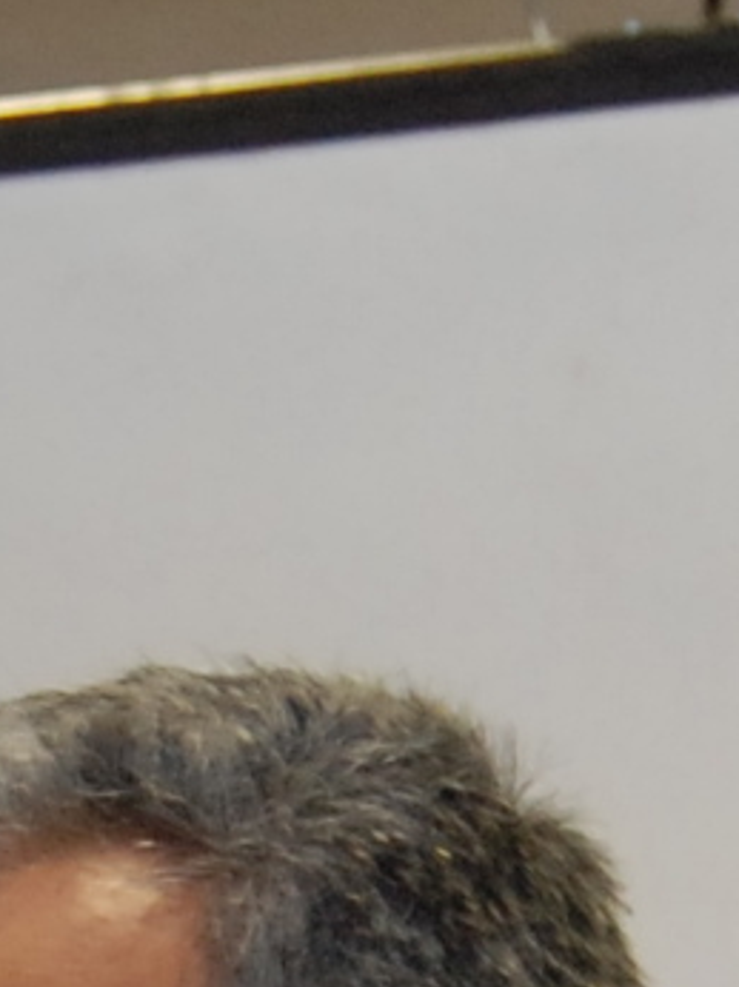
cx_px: -288
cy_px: 2550
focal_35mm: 327
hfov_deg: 4.5
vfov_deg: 5.8
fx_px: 9321
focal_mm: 27
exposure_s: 1/60
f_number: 2.8
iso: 500
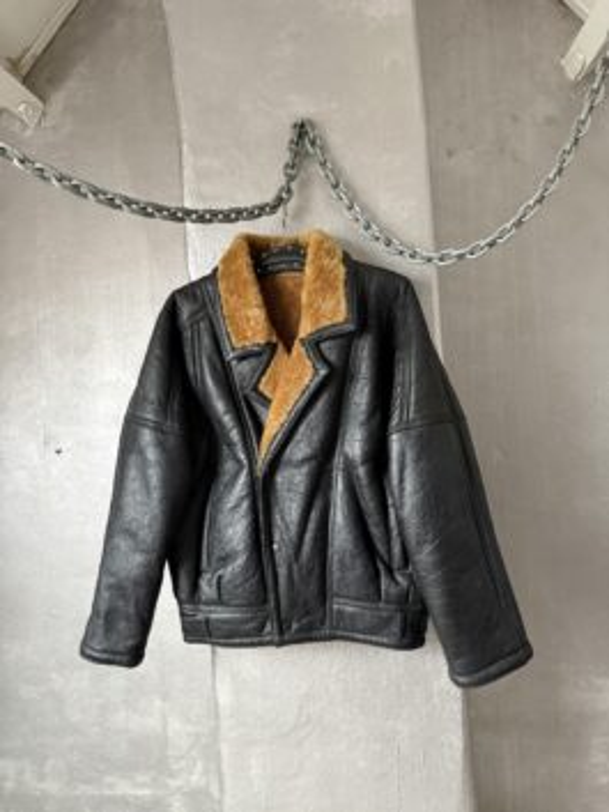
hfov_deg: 56.8
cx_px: 304
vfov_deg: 71.6
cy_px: 406
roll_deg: +1.4
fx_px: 563
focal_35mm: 24
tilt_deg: +0.7
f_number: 1.78
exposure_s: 1/50
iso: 800
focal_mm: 6.76
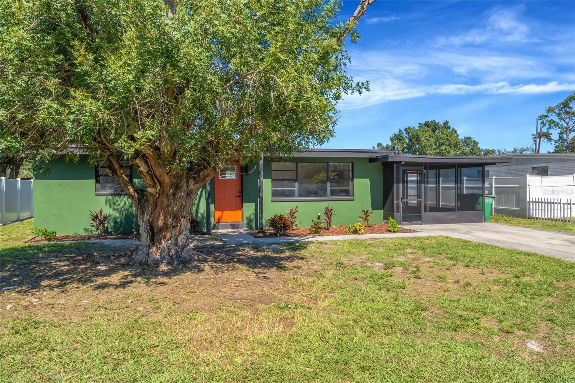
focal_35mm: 25
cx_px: 288
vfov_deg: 51.3
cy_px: 192
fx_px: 399
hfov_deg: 71.5
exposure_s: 1/45
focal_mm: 25
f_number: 16
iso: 100
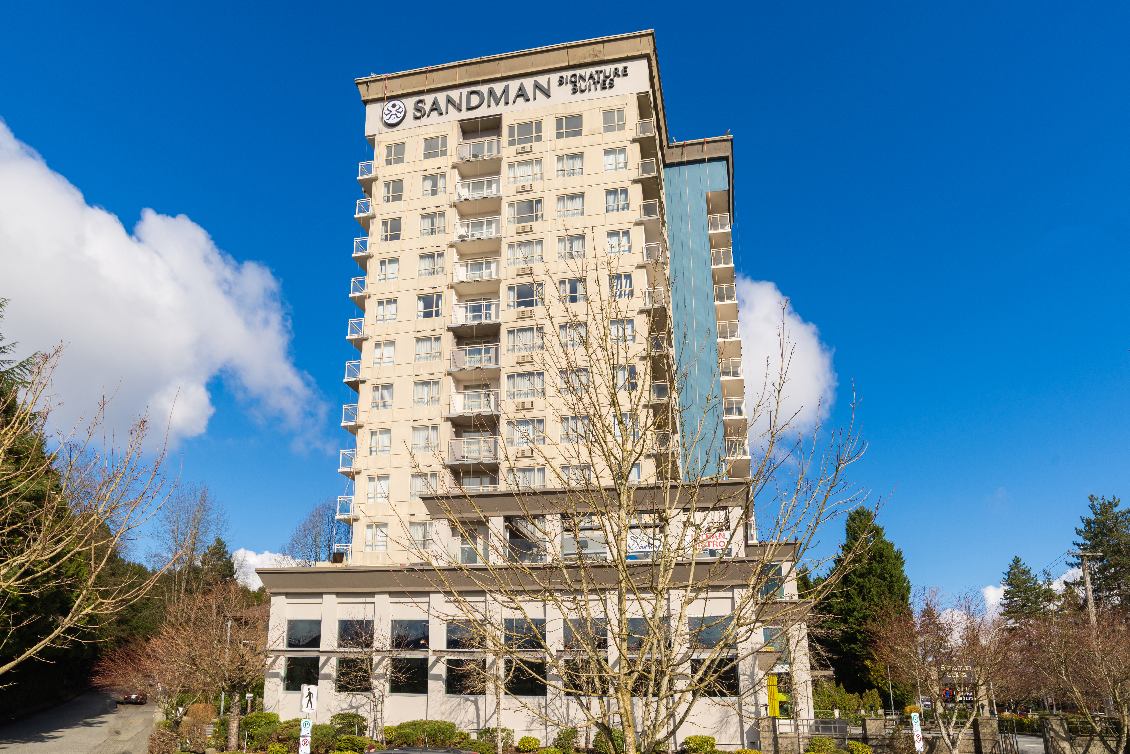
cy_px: 377
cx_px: 565
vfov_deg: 67.4
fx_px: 565
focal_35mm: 18
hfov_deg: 90.0
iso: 100
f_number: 8
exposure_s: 1/320
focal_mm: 18
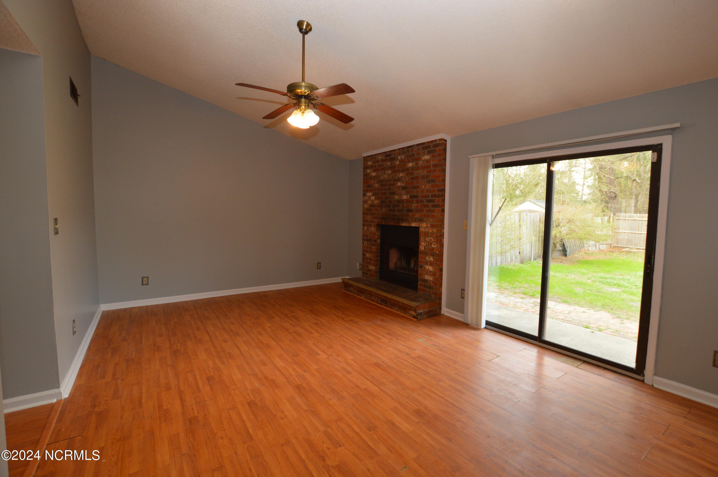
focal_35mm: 15
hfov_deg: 100.4
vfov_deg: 77.2
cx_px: 359
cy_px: 238
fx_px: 299
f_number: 4.5
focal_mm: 10
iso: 400
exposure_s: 1/80
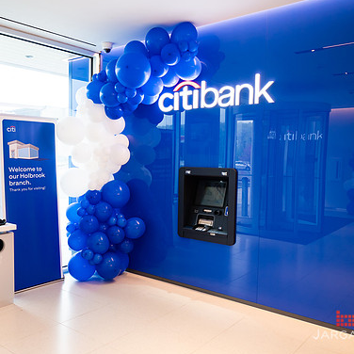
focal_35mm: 33
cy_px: 182
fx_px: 382
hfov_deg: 49.0
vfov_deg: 49.7
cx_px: 122
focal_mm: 24
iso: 800
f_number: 3.5
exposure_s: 1/200
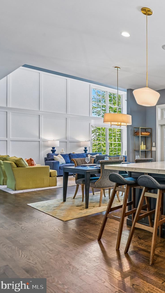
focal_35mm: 26
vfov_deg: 71.9
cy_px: 143
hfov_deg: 31.5
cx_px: 225
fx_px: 202
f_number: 8
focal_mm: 16
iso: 100
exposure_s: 1/6
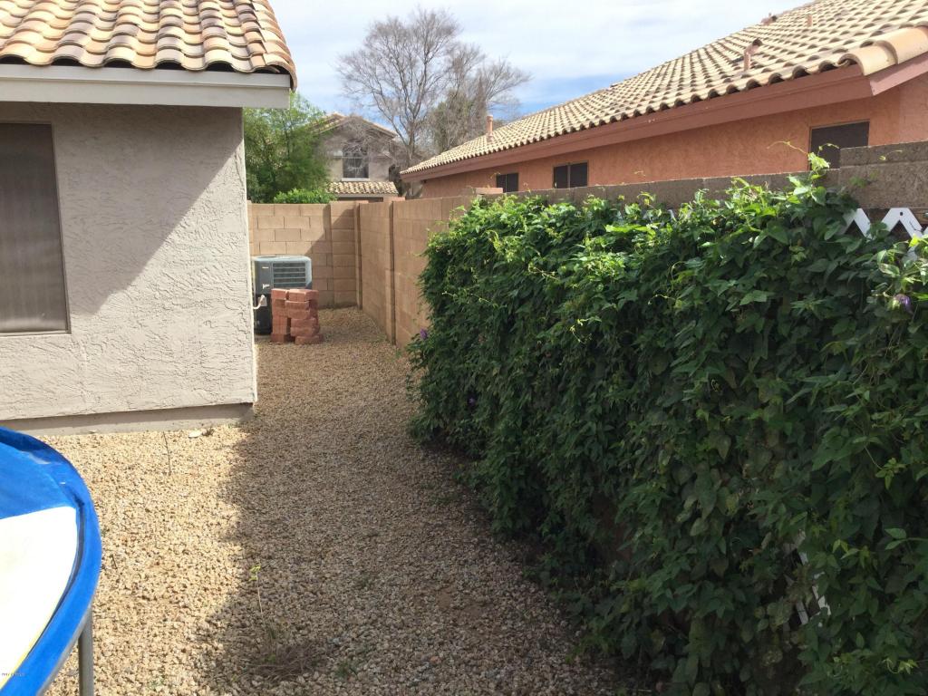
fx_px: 831
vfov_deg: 45.4
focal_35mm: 31
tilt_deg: -9.8
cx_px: 464
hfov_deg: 58.4
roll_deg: -0.5
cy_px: 348
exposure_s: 1/1131
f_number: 2.4
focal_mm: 3.3
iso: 25
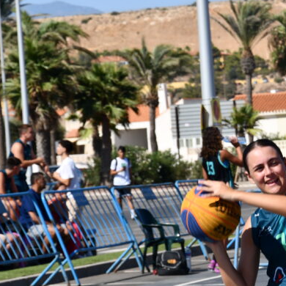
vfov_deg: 7.0
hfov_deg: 7.0
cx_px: 308
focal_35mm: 250
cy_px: 211
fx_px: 2337
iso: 100
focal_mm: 75
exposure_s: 1/320
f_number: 9
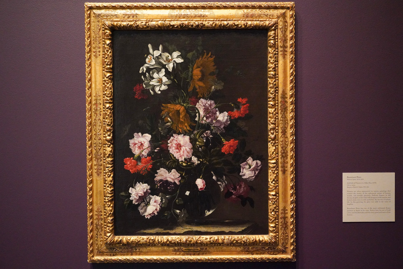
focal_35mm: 36
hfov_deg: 53.1
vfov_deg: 36.9
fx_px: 403
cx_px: 202
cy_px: 134
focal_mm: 36
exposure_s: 1/100
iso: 12800
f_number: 5
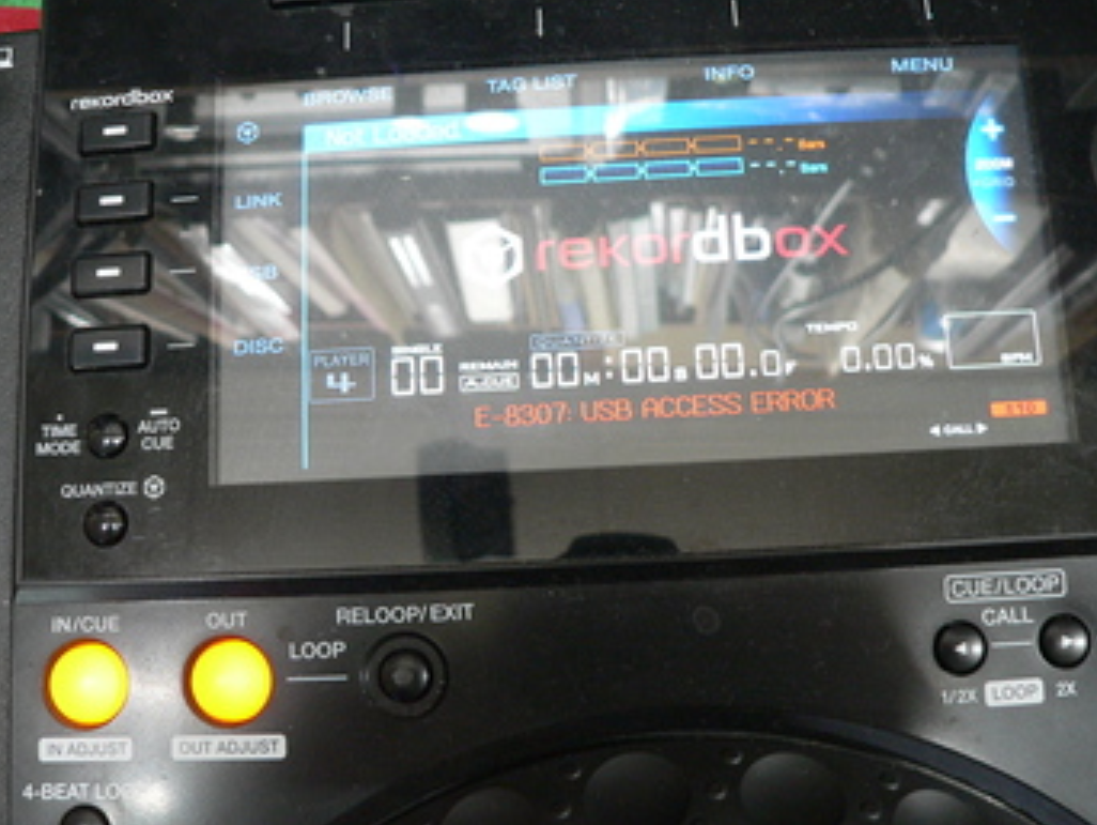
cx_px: 545
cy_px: 412
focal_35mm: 40
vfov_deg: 36.0
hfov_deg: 46.8
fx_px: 1269
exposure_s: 1/10
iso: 200
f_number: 2.8
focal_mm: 6
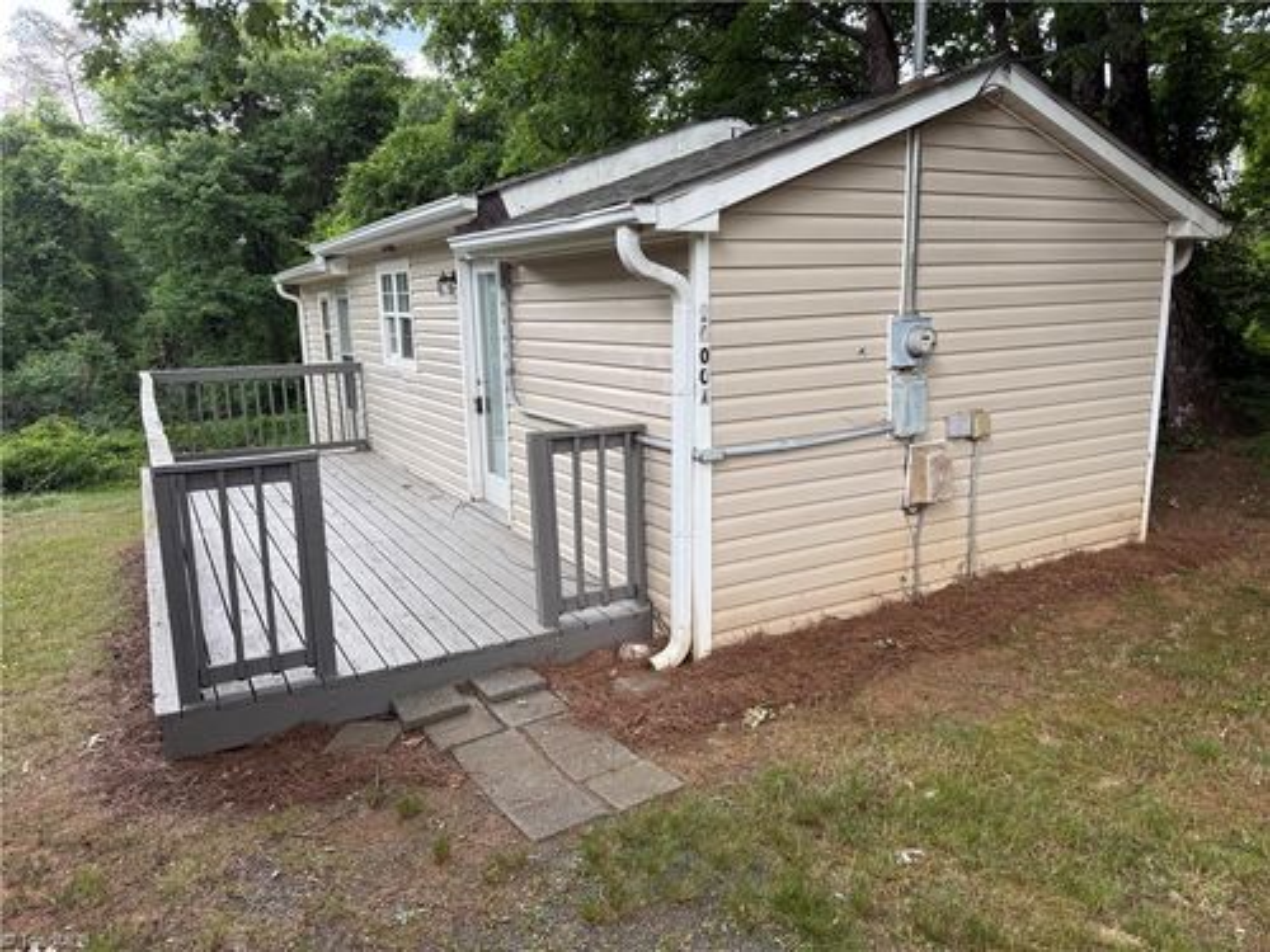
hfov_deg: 71.6
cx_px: 635
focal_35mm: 24
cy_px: 476
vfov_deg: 56.8
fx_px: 881
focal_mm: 6.76
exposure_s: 1/181
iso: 64
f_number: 1.78
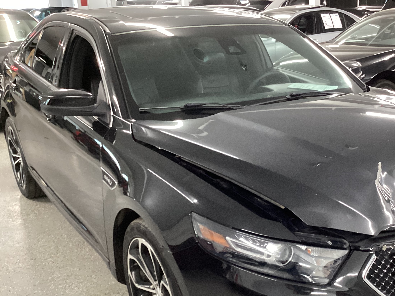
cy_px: 208
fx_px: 525
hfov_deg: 40.6
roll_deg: +1.2
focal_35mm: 46
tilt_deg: -22.3
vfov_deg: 31.2
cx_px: 273
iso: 320
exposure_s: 1/33
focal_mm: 3.3
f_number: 2.4
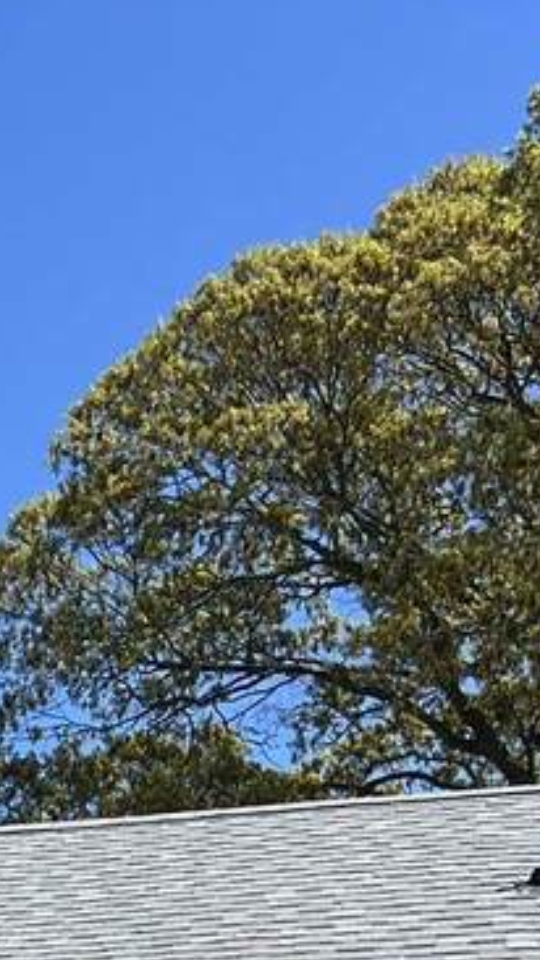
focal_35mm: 99
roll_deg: -0.2
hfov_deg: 11.1
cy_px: 1246
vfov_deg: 19.8
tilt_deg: +3.4
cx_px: -561
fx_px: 2519
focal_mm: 5.7
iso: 50
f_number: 1.5
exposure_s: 1/4274
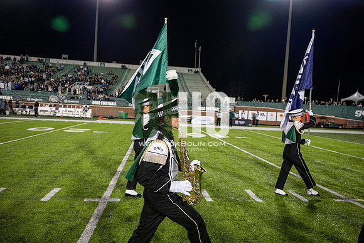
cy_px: 122
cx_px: 182
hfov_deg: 73.7
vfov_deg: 53.2
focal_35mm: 24
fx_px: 243
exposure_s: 1/500
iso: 1250
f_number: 3.2
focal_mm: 24
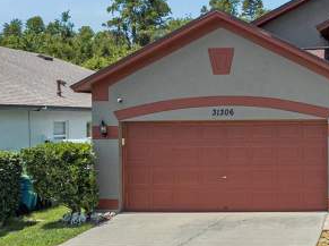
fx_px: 626
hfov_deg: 27.2
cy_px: 105
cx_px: 353
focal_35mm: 66
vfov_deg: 22.2
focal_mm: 12.29
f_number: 2.8
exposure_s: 1/3200
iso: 140
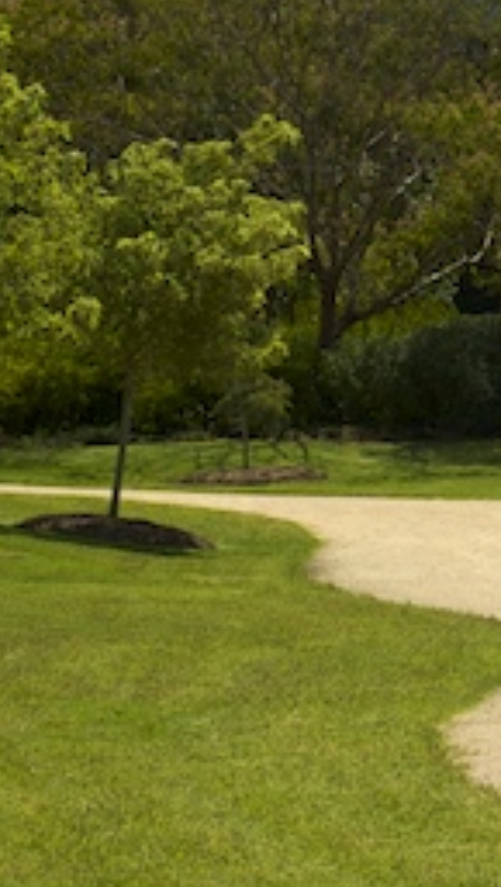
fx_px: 5749
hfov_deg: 4.9
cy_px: 164
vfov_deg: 8.8
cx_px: 992
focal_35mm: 244
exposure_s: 1/200
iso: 200
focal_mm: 50
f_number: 7.1
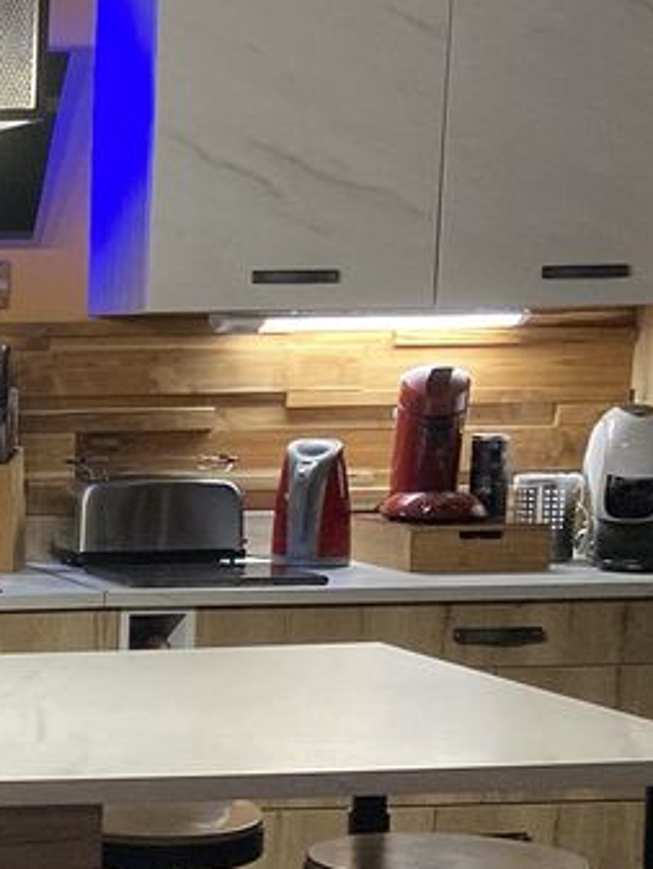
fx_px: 2086
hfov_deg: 15.6
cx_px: -459
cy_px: 673
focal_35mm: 83
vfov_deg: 23.3
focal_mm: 3.99
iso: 320
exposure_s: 1/57
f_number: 1.8
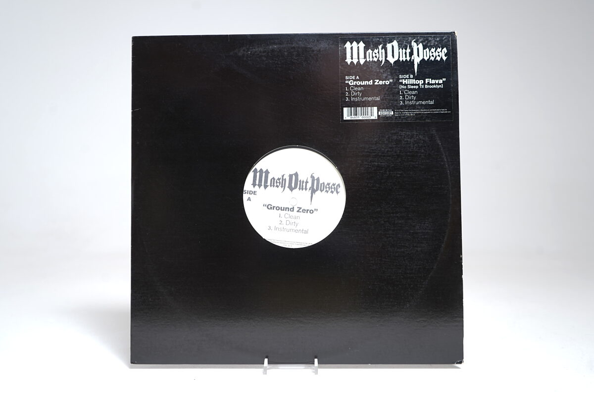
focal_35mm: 30
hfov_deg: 61.9
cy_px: 198
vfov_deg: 43.6
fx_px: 495
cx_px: 297
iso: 64
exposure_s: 1/2
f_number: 5
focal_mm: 30
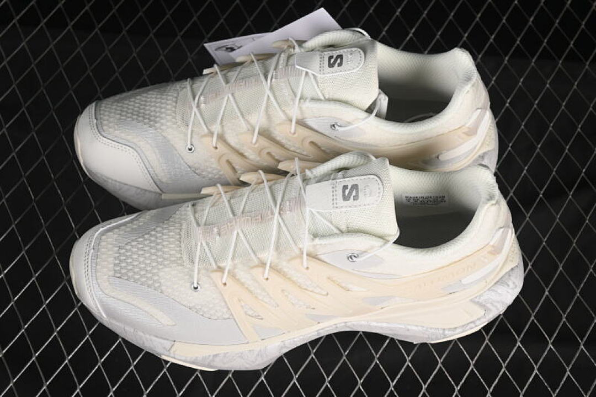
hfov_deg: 27.0
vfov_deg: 18.2
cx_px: 298
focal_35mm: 75
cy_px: 198
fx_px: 1242
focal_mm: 50
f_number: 7.1
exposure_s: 1/80
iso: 160
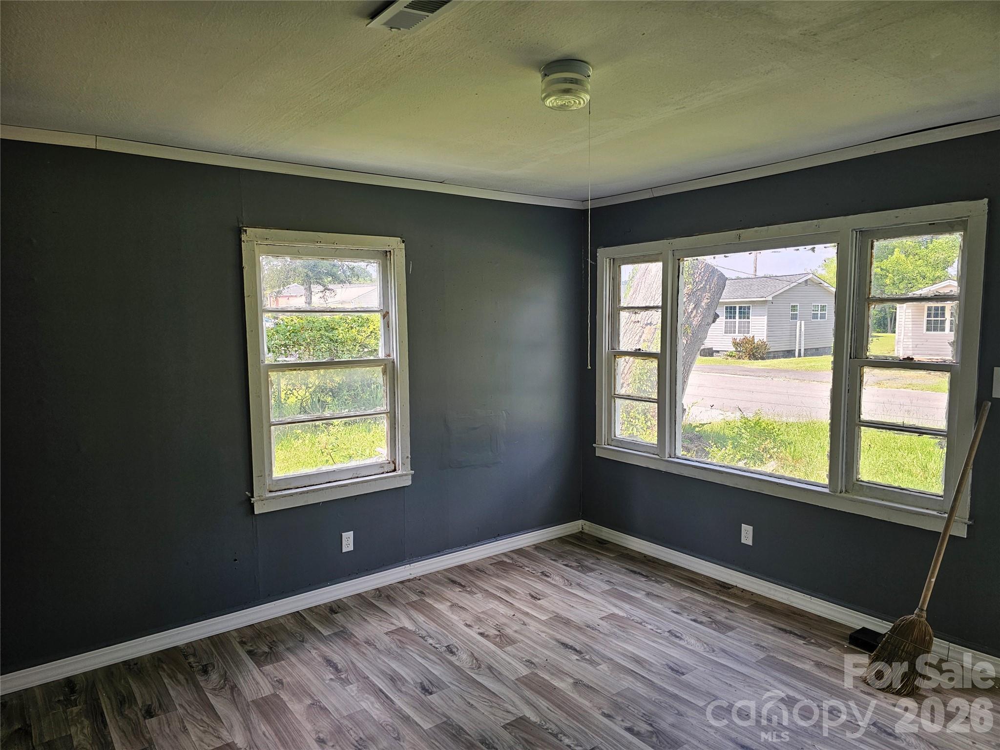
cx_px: 500
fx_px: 664
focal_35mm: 23
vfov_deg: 58.9
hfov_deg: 73.9
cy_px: 375
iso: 50
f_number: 1.7
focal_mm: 6.3
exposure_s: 1/180
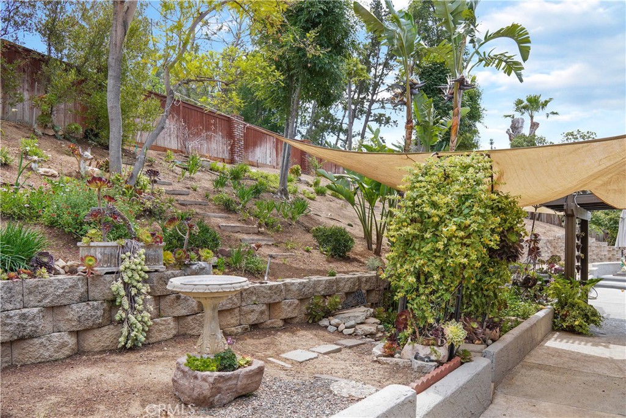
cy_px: 209
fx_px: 417
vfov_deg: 53.1
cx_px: 313
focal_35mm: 24
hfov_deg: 73.7
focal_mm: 16
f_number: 7.1
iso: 125
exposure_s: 1/100
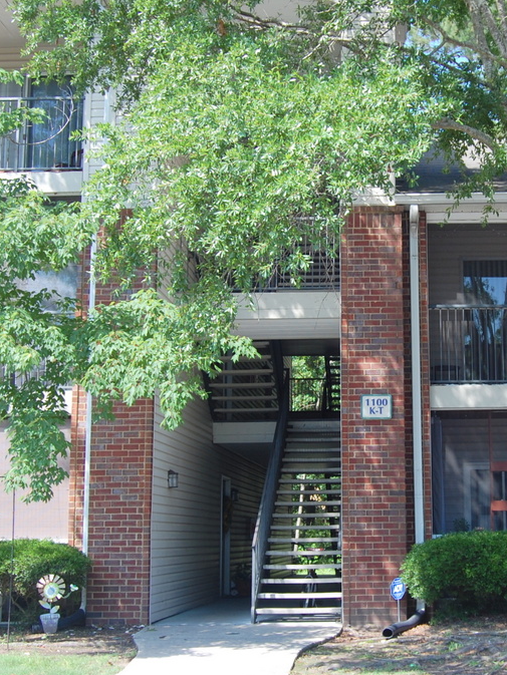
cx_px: 378
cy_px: 340
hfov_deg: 25.4
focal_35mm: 57
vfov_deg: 33.8
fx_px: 1113
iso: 200
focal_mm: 26
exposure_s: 1/160
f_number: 6.3
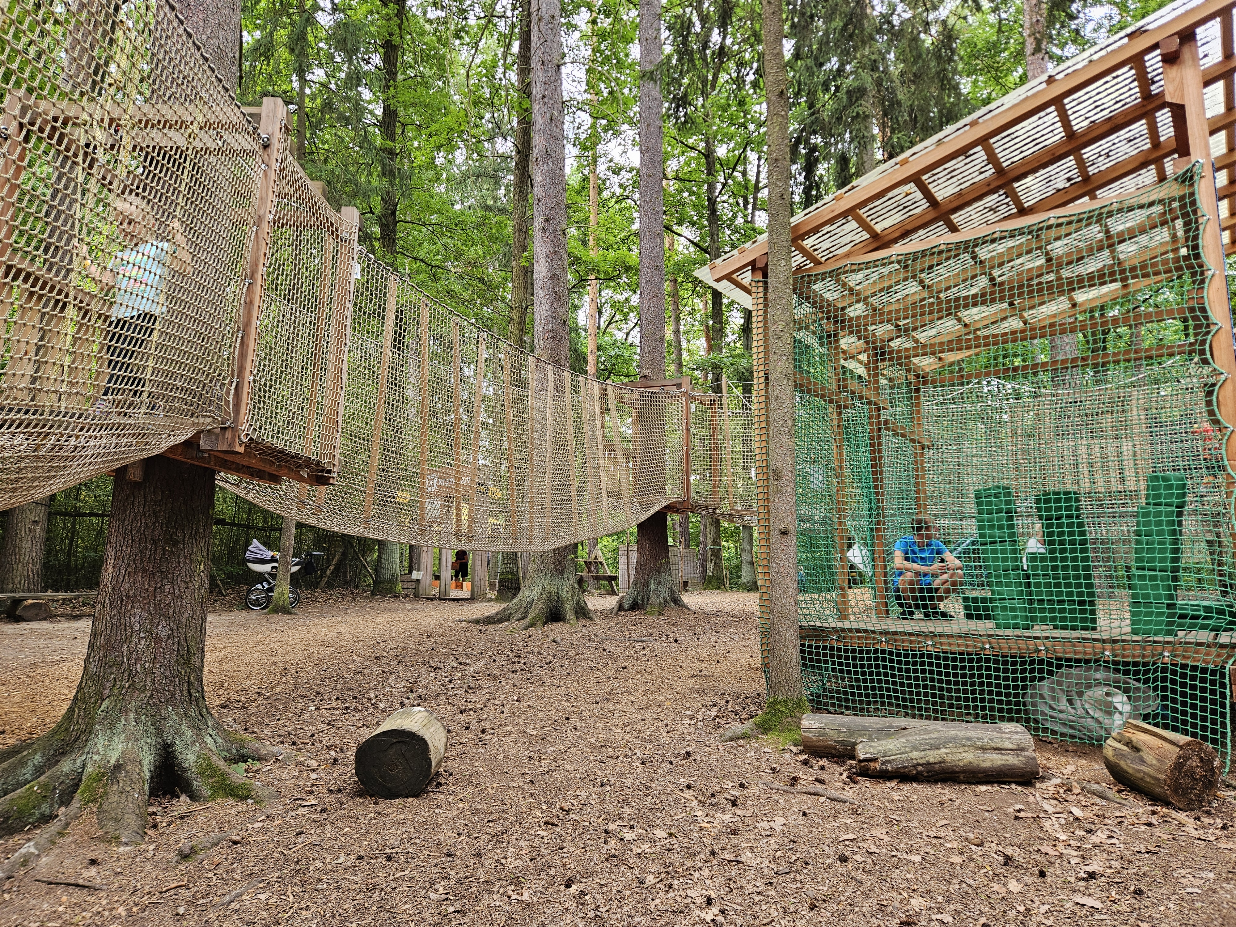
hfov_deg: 73.9
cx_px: 618
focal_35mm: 23
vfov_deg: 58.9
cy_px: 464
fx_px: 821
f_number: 1.8
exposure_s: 1/100
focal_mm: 5.4
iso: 64
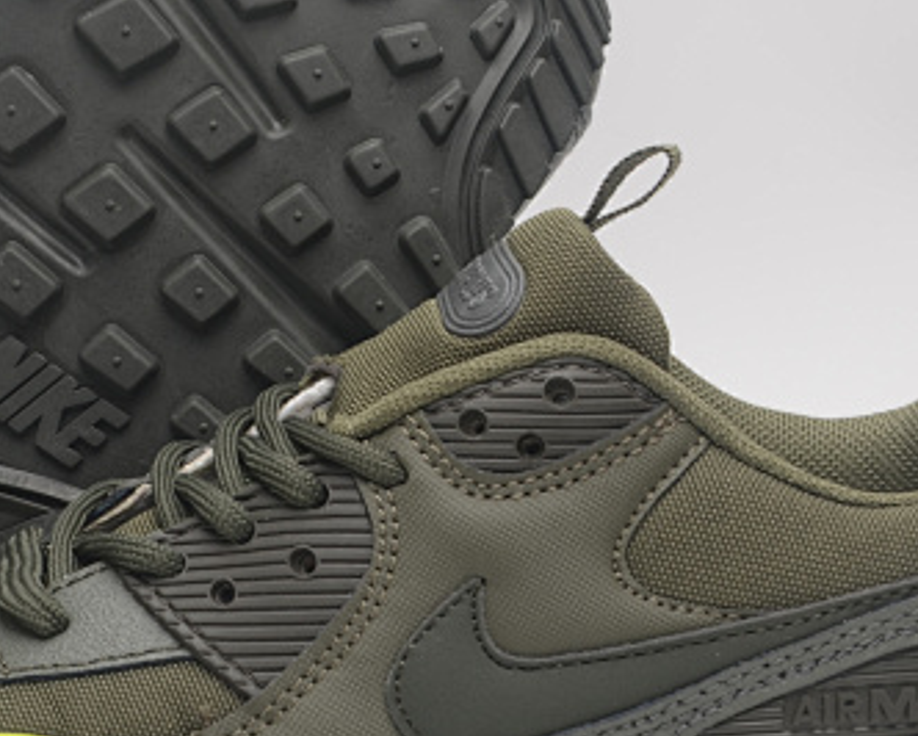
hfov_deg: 13.5
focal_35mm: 142
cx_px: 210
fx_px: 3860
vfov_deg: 10.9
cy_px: 465
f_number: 8
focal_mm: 42
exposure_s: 1/125
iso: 100
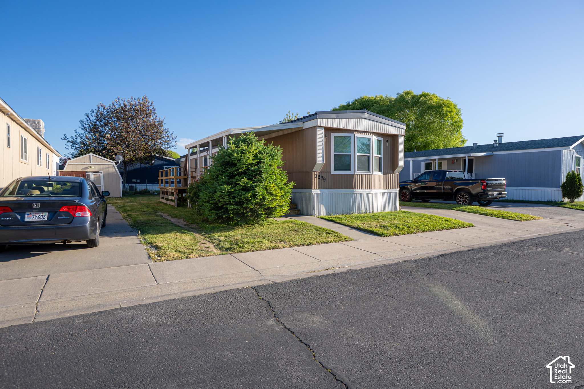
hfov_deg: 83.3
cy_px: 194
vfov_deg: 61.3
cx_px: 292
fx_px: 328
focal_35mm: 20
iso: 160
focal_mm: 13.5
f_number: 3.2
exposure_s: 1/1250
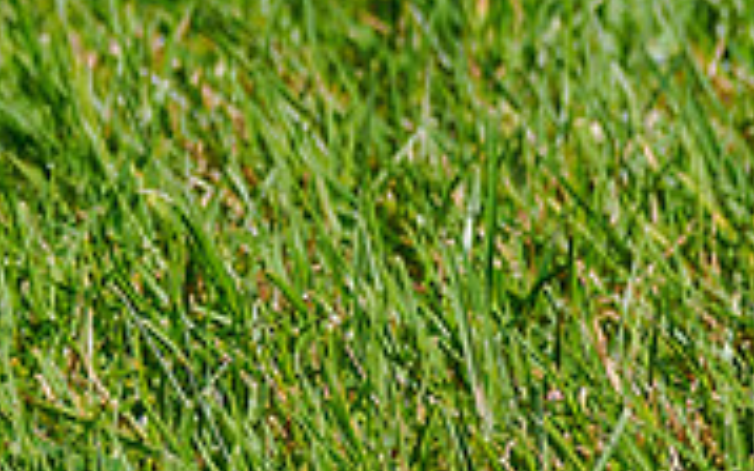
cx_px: -215
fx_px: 73177
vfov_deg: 0.4
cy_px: -493
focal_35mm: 3560
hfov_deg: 0.6
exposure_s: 1/1600
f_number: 4.5
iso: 200
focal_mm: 300
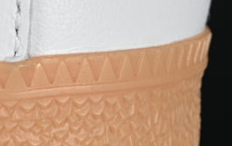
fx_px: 1993
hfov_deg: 6.6
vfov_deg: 4.1
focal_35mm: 315
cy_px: -115
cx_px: -35
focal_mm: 50
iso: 125
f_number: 7.1
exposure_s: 1/80
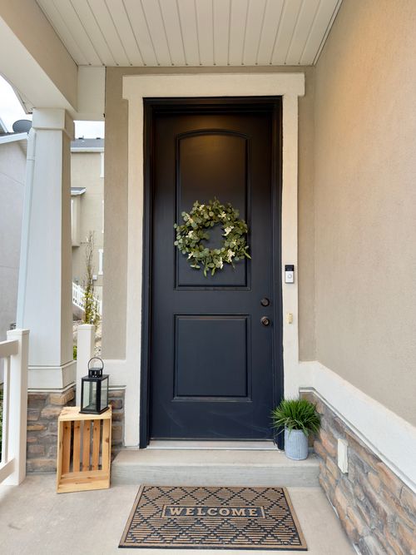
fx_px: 385
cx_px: 208
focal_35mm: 24
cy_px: 278
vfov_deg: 71.6
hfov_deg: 56.8
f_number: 1.78
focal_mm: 6.76
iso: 80
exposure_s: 1/60
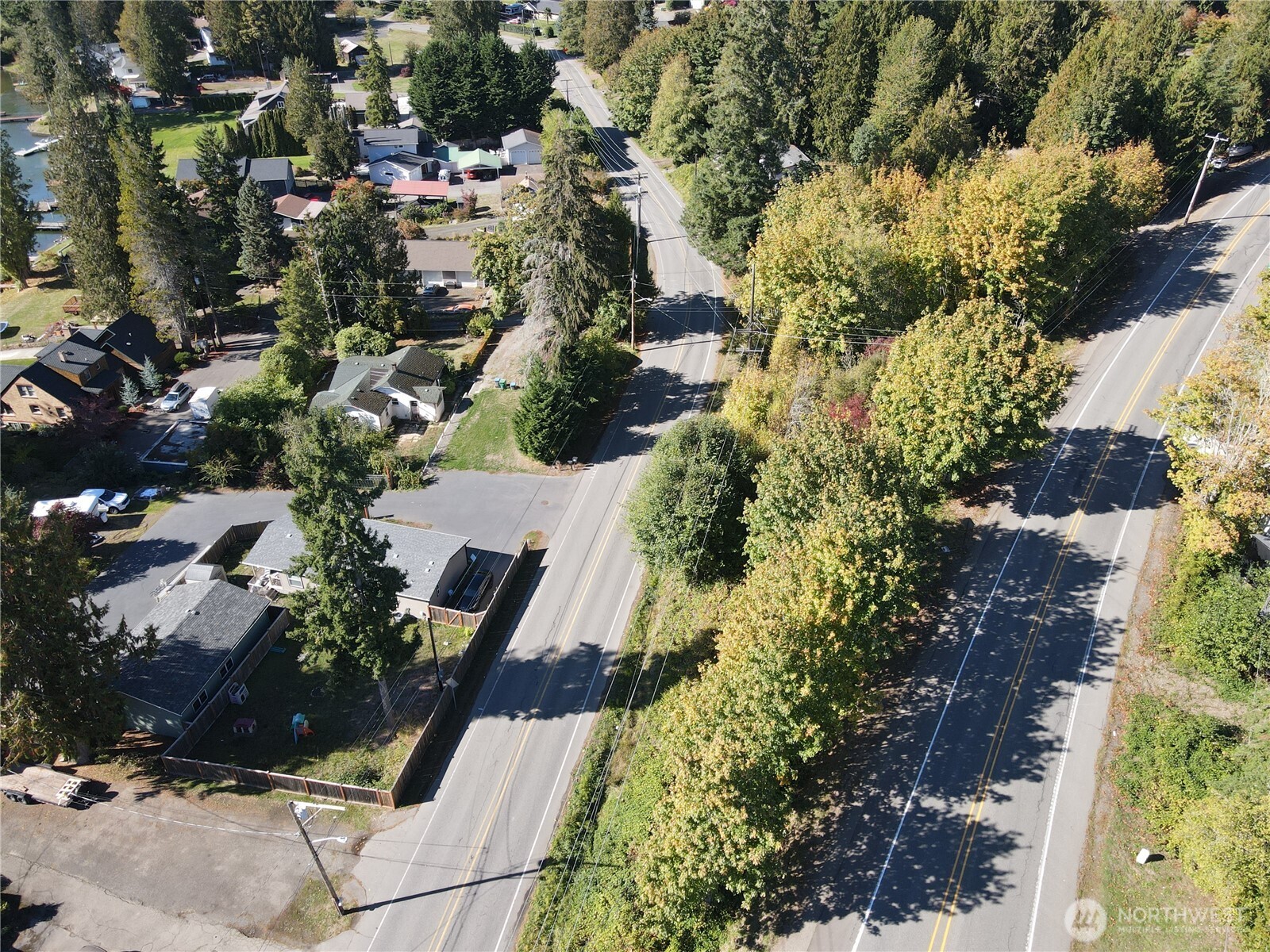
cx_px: 635
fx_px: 881
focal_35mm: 24
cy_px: 476
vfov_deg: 56.8
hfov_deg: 71.6
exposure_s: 1/200
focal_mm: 4.5
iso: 100
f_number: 2.8
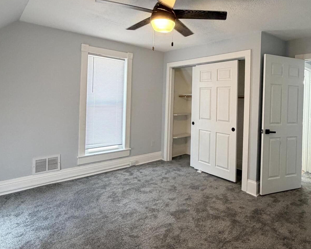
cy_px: 99
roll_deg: -1.9
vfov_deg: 60.4
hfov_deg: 71.9
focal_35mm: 23
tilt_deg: -0.1
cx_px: 185
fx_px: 212
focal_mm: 2.22
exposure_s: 1/60
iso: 250
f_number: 2.2
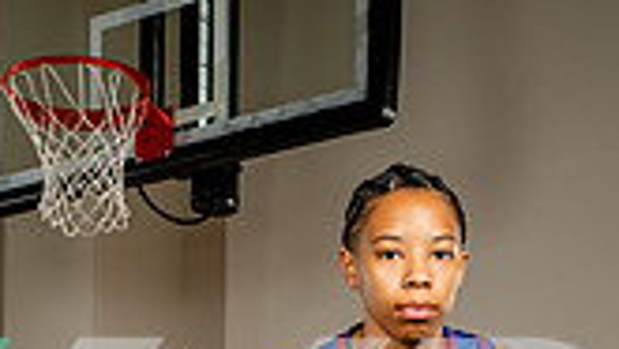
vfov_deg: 9.0
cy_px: 721
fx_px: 2069
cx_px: 345
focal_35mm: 126
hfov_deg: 17.0
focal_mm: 44
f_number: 8
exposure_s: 1/400
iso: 250
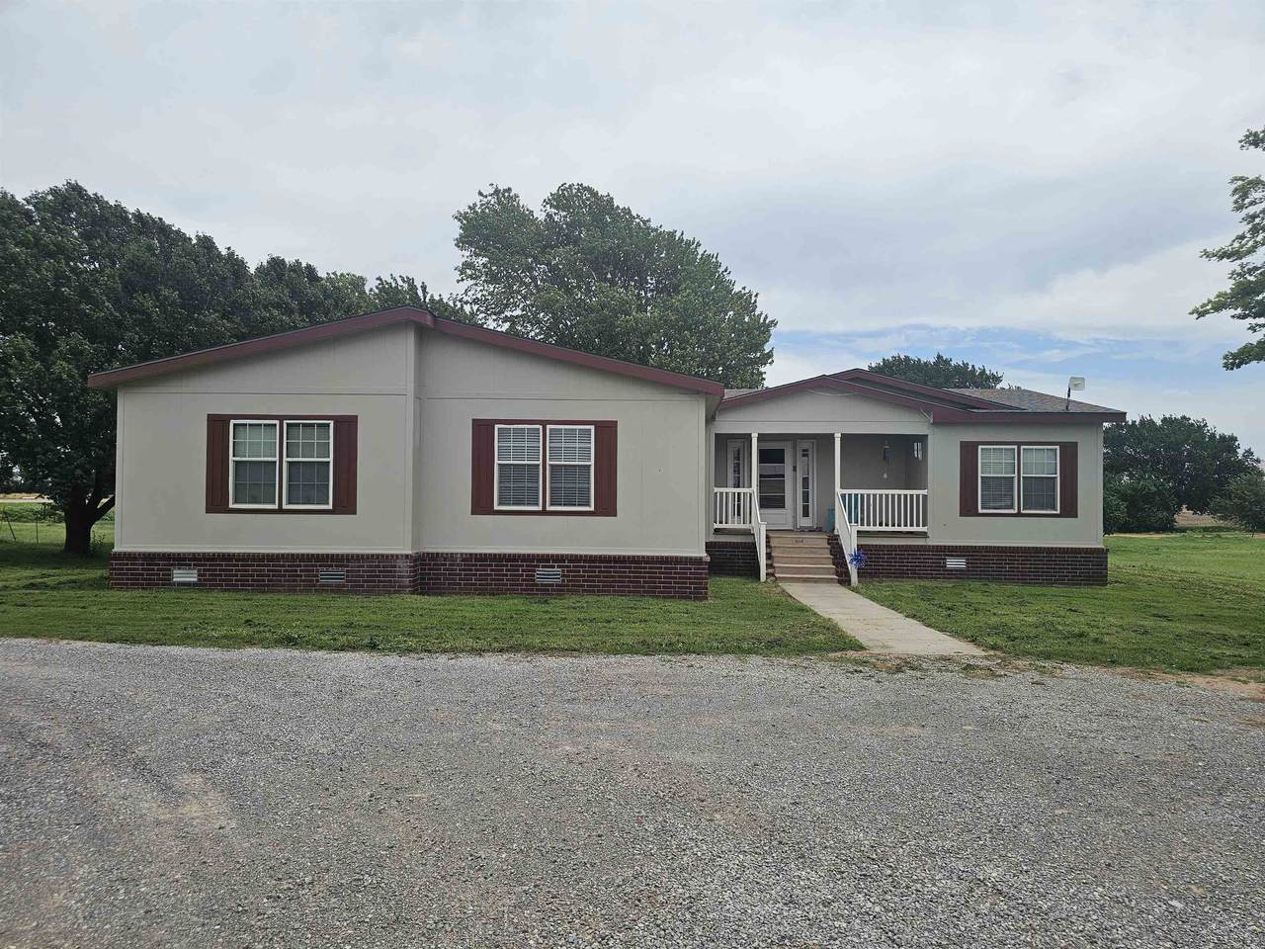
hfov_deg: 73.9
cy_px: 474
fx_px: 841
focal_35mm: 23
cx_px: 632
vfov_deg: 58.9
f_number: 1.7
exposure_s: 1/1321
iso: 10
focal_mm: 6.3
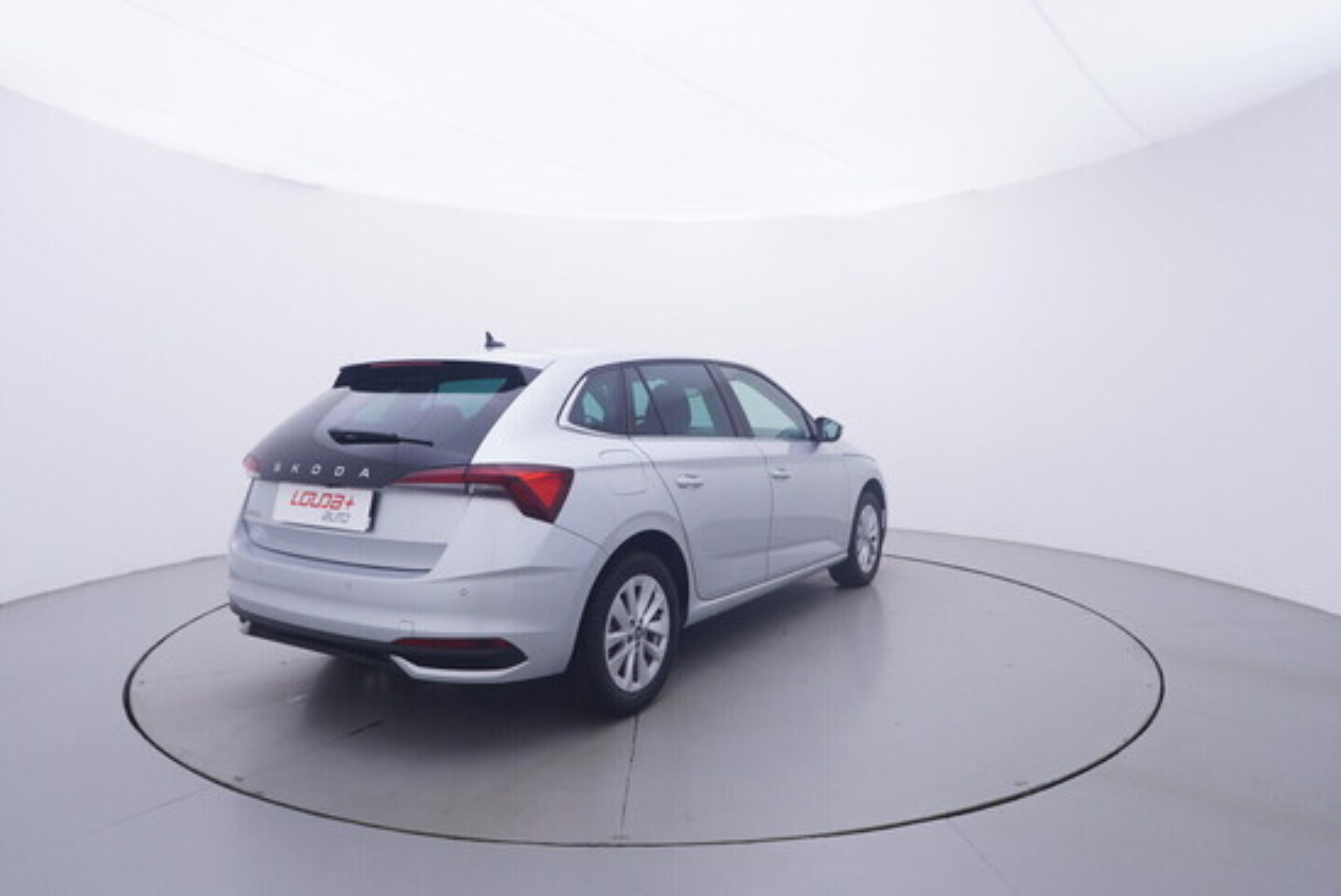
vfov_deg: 56.2
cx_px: 670
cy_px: 448
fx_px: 839
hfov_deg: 77.3
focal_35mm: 22
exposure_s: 1/80
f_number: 5
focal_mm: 15
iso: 200
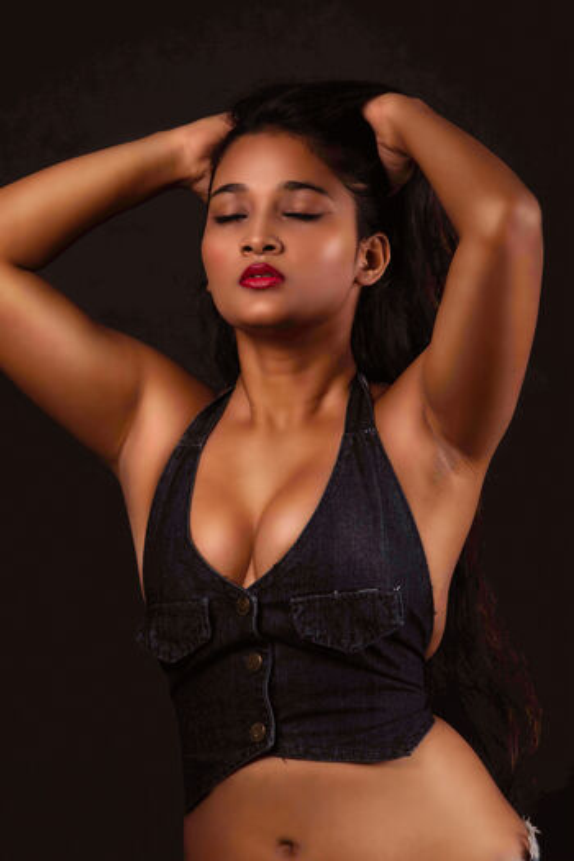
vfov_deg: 39.6
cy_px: 430
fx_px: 1196
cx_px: 287
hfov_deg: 27.0
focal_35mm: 50
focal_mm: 50
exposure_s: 1/160
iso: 640
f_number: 1.8
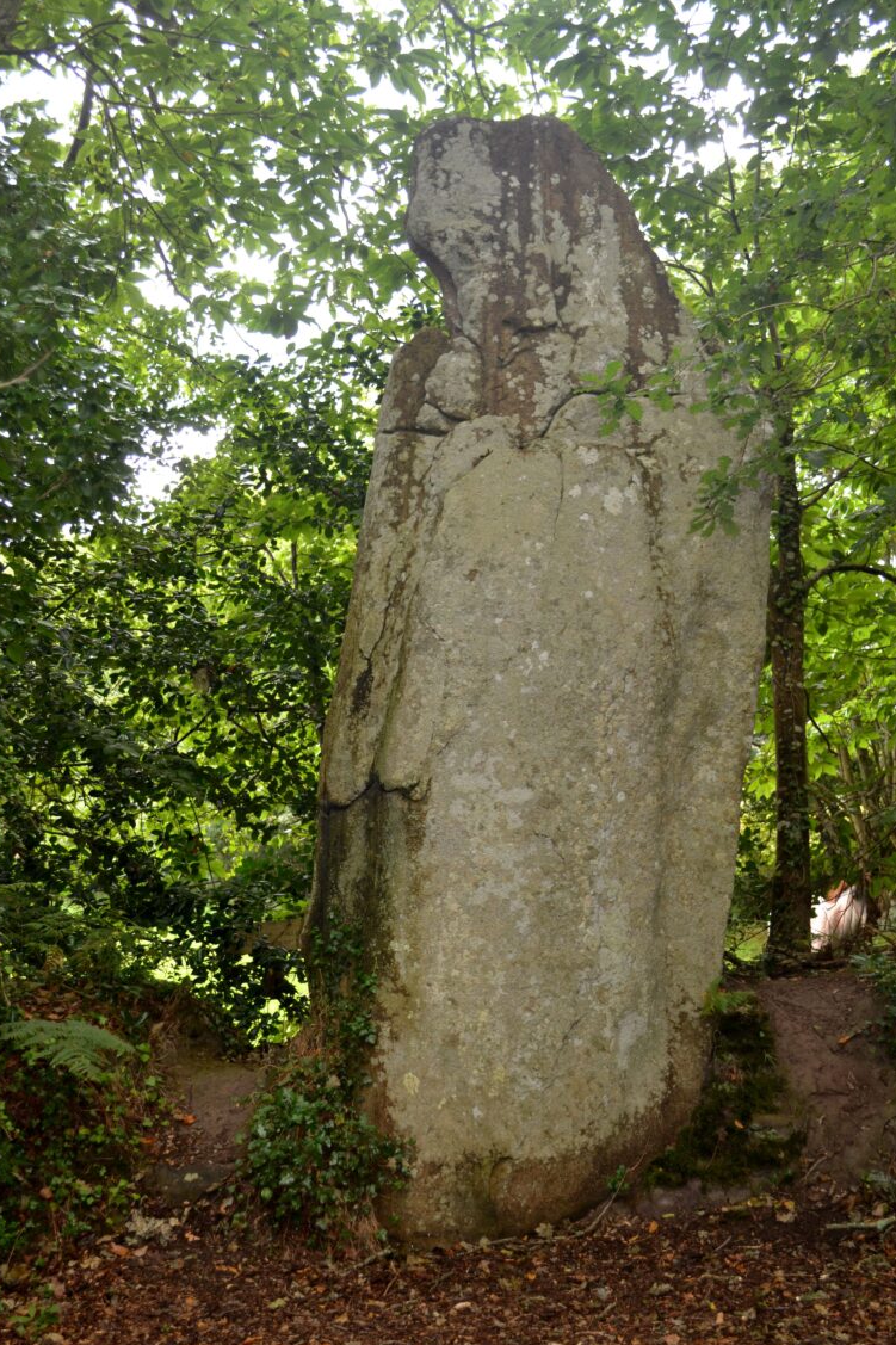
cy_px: 686
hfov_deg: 29.2
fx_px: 1718
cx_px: 445
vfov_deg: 42.7
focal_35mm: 46
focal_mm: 30
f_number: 4.5
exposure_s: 1/80
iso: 400
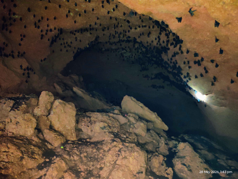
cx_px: 119
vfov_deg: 54.9
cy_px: 90
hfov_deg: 69.4
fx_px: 172
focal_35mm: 25
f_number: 1.4
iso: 9106
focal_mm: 5.89
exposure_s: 1/17.1
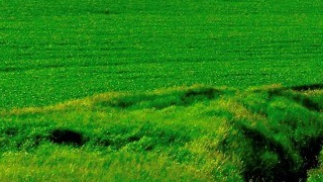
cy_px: -51
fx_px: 1970
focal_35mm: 230
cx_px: 392
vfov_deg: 5.3
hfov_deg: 9.2
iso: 125
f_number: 4.2
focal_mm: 10.9
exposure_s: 1/2000
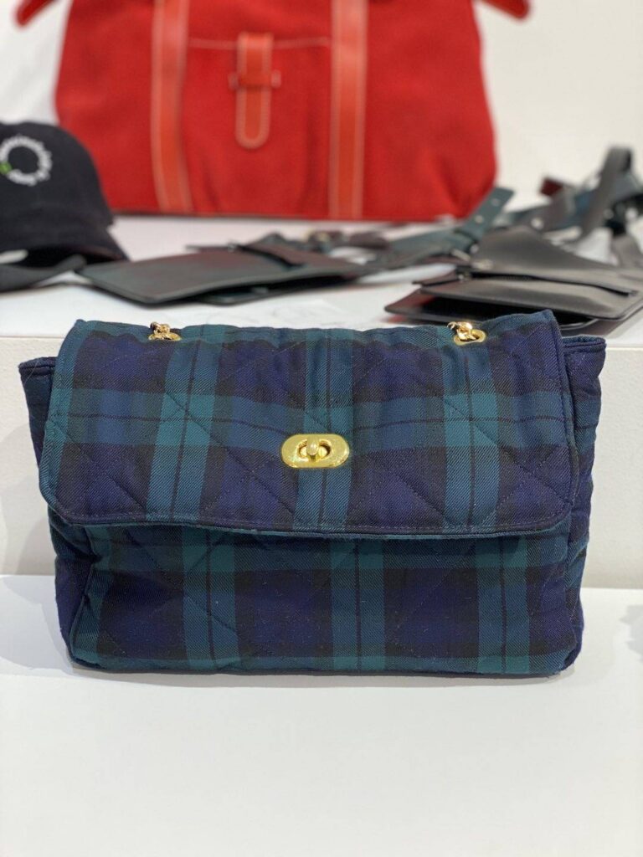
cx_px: 322
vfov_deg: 36.8
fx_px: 1288
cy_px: 428
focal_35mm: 52
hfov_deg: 28.0
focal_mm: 6
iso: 100
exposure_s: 1/122
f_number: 2
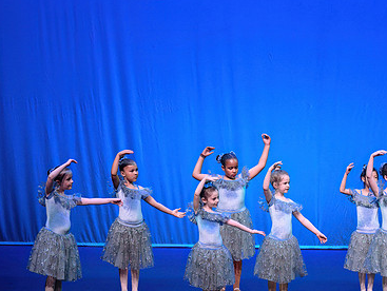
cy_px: 183
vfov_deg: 8.9
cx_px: 285
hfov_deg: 11.8
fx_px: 1869
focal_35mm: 167
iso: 1600
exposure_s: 1/400
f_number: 2.8
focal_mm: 110
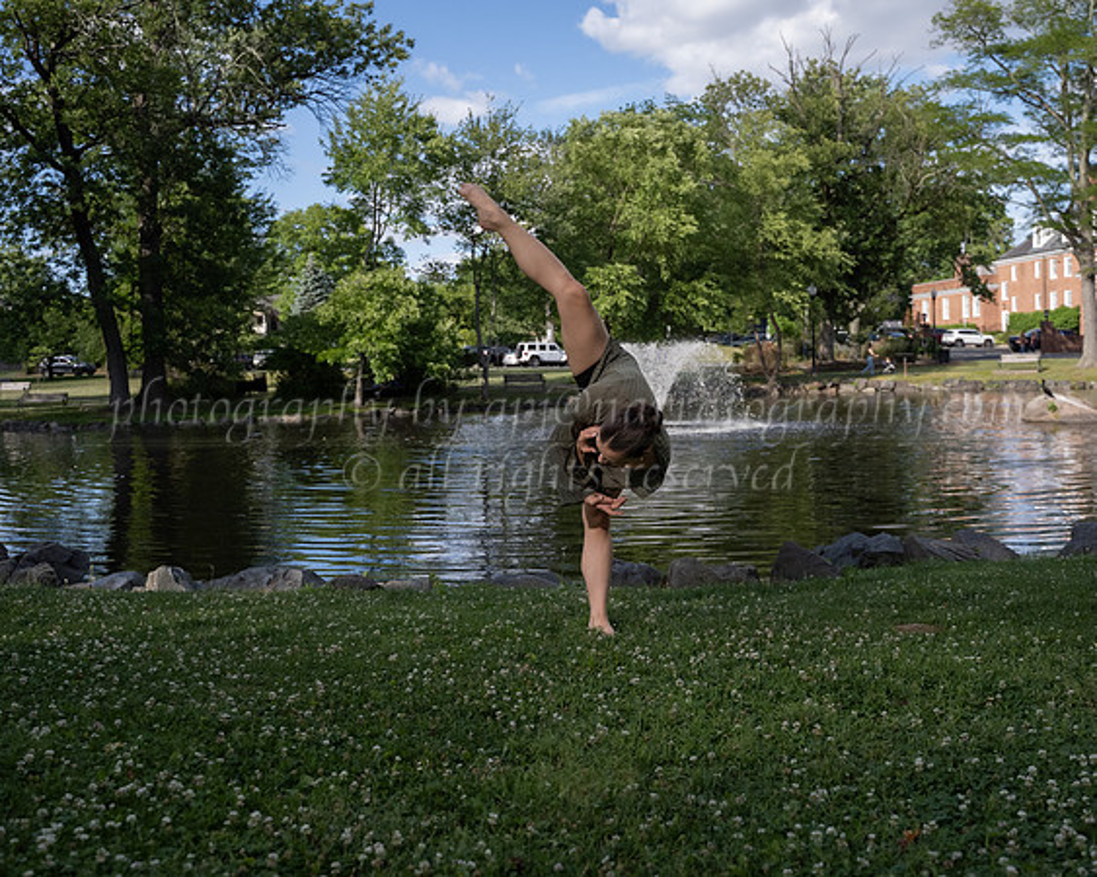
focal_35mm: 34
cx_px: 596
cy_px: 423
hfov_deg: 53.4
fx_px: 1089
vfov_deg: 43.9
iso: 640
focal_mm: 28
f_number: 3.5
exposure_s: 1/4000
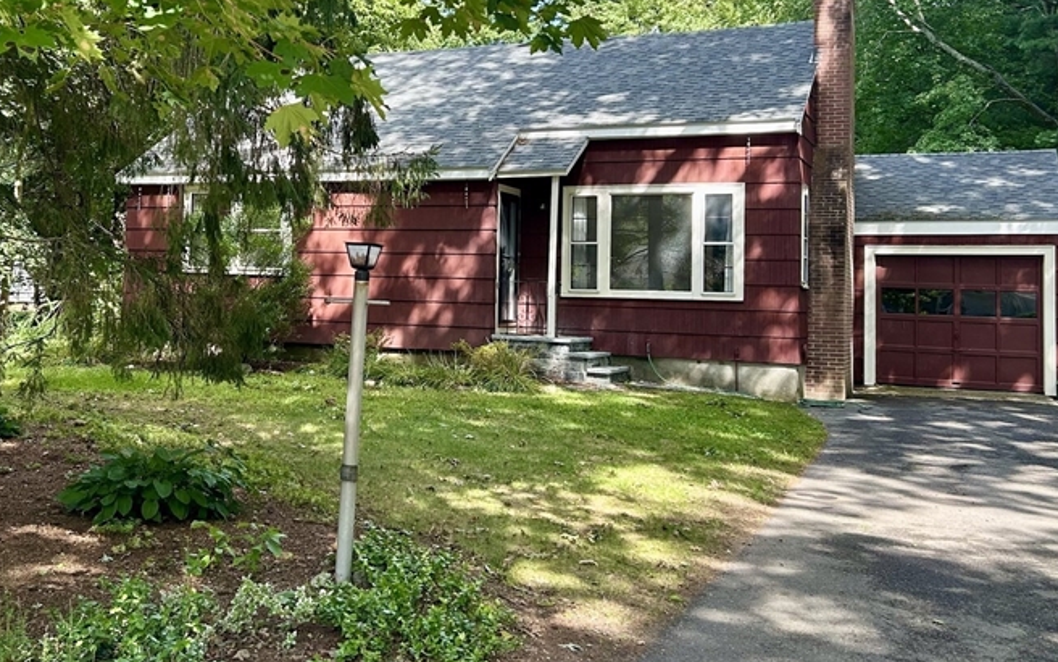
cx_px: 376
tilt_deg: +3.4
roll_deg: -1.6
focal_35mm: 43
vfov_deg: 29.6
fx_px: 1240
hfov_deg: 45.7
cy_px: 212
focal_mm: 5.7
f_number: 1.5
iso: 50
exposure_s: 1/367
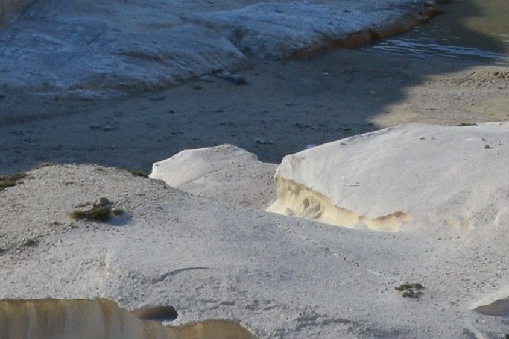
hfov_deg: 7.7
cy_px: -13
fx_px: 3705
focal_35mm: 262
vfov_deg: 5.2
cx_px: 782
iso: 400
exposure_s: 1/400
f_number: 11
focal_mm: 32
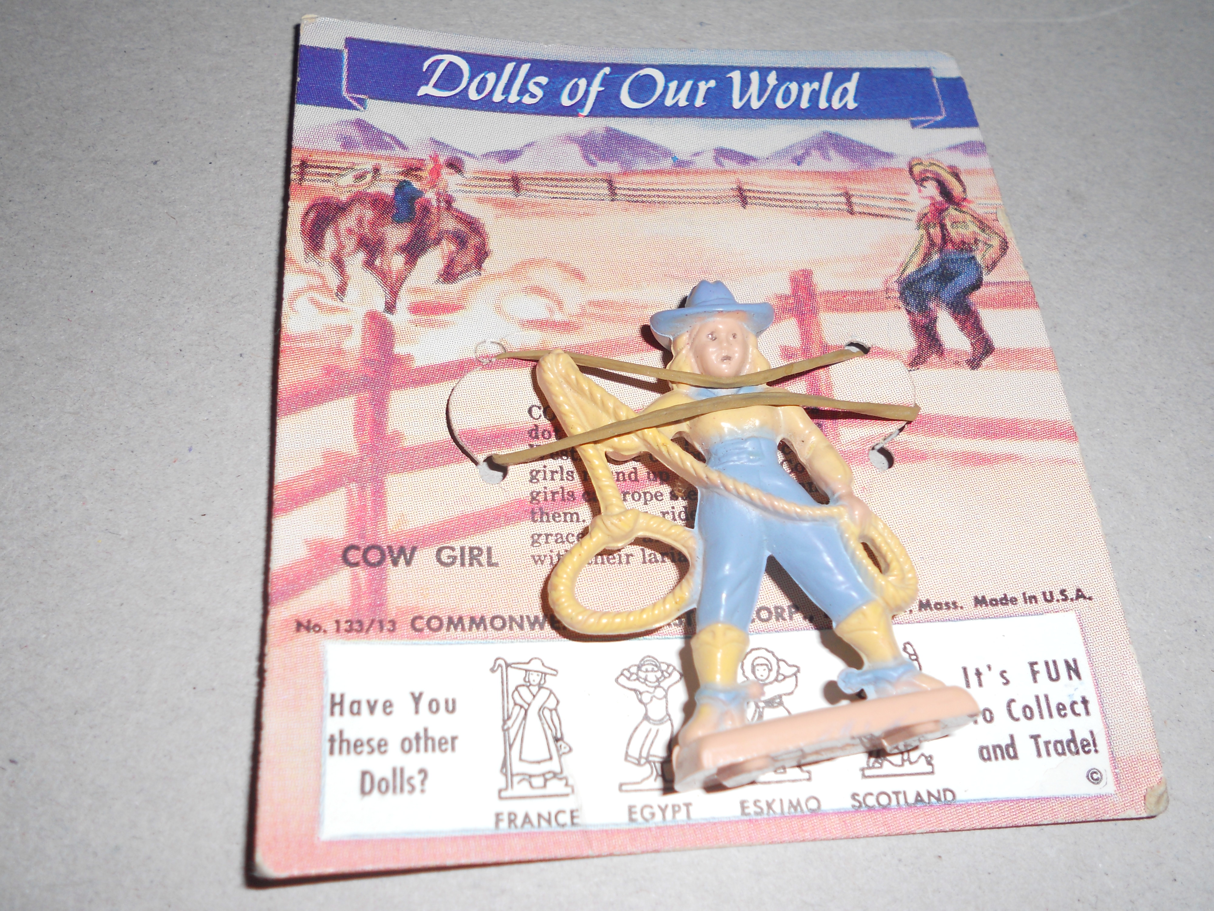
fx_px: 1122
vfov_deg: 44.2
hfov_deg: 56.8
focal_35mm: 32
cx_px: 607
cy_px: 456
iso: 80
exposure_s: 1/25
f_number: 8.8
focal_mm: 5.8
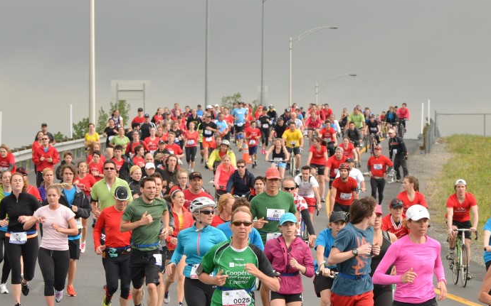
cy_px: 276
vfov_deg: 5.0
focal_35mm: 263
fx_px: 3519
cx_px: 517
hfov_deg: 7.9
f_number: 9
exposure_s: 1/250
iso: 200
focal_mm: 110
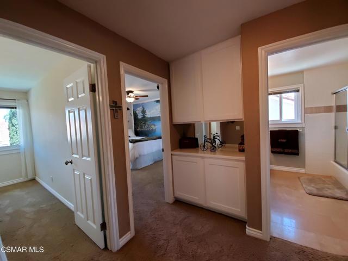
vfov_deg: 89.9
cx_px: 174
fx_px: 131
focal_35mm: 13
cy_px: 130
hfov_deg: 106.2
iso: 250
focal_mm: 1.8
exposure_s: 1/59
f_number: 2.2
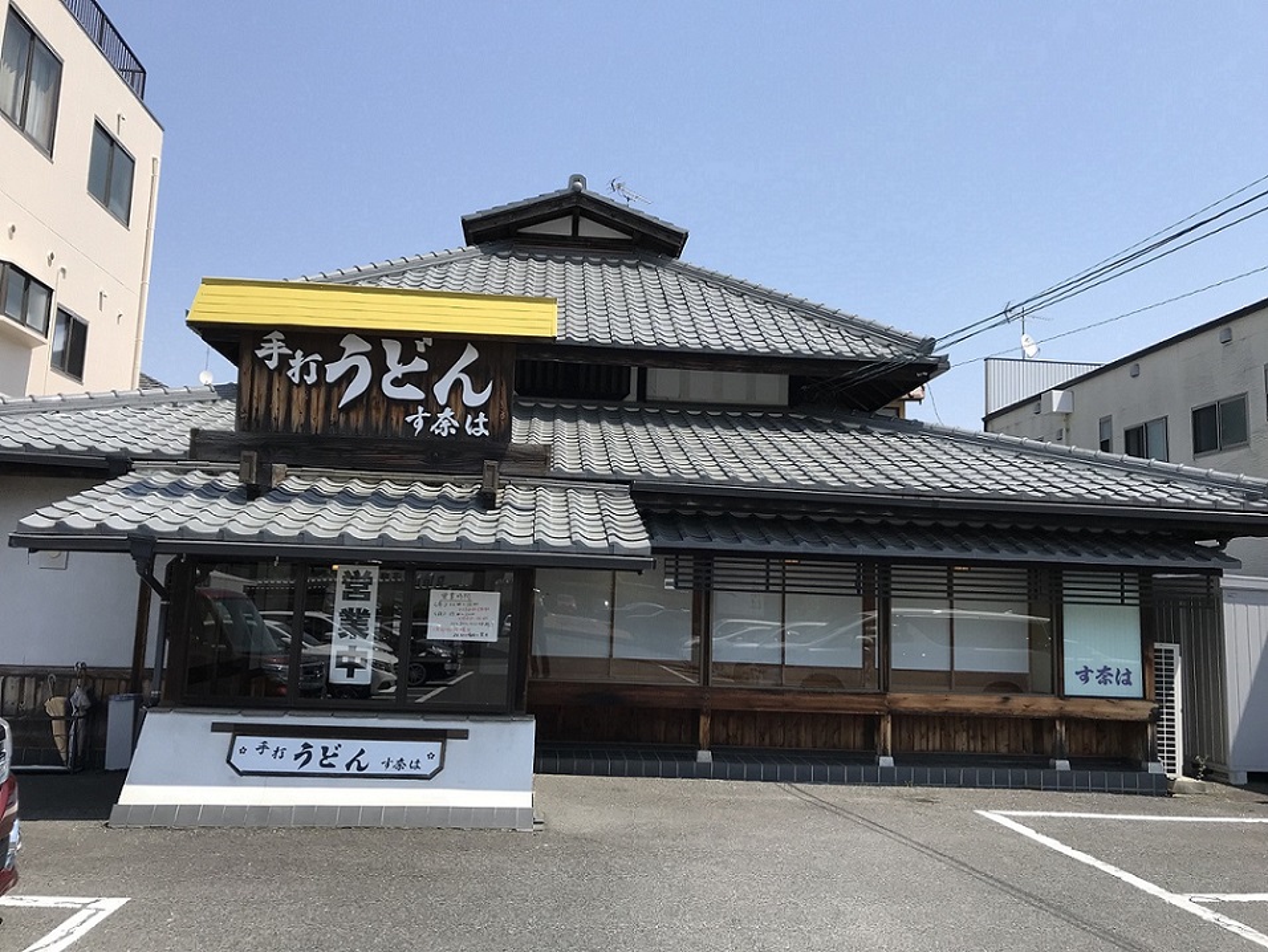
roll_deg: -2.0
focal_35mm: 28
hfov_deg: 63.4
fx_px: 1026
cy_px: 476
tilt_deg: +7.4
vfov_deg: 49.8
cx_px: 634
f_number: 1.8
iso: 20
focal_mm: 3.99
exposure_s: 1/1742
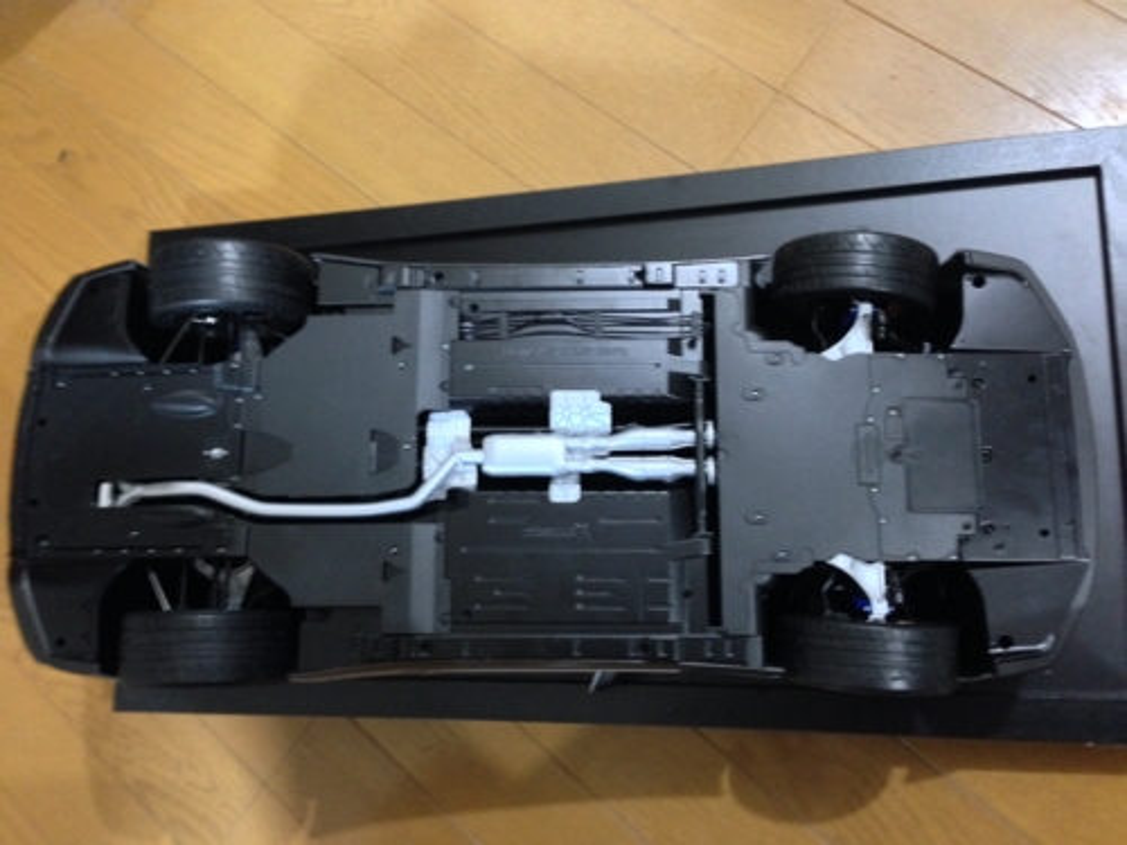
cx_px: 564
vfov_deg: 42.9
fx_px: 1074
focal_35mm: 33
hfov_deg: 55.4
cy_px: 422
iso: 640
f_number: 2.4
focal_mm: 4.12
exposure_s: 1/15
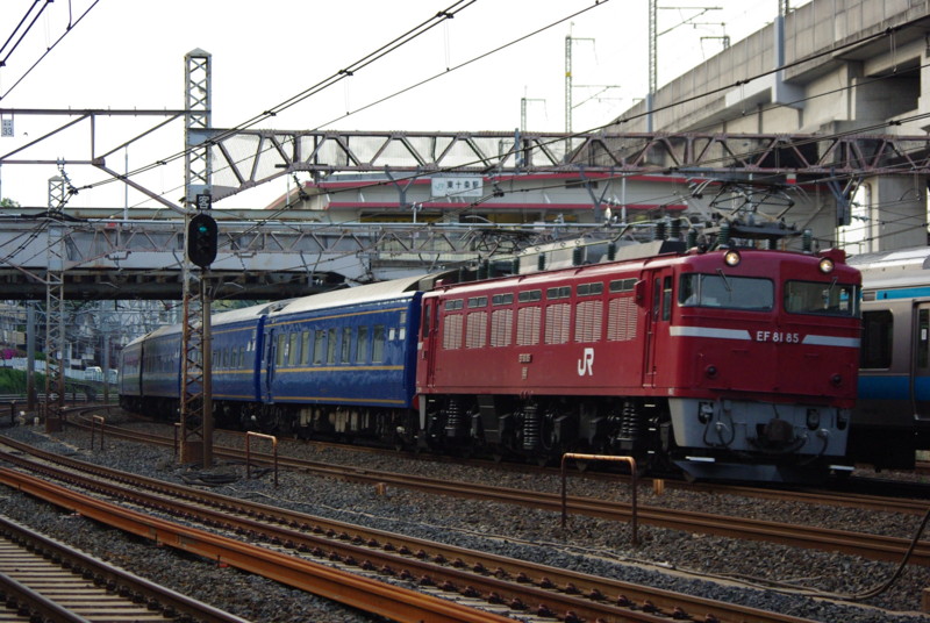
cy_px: 312
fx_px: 2820
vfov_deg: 12.6
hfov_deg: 18.7
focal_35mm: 109
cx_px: 465
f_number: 5.6
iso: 800
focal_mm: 73
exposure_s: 1/1000
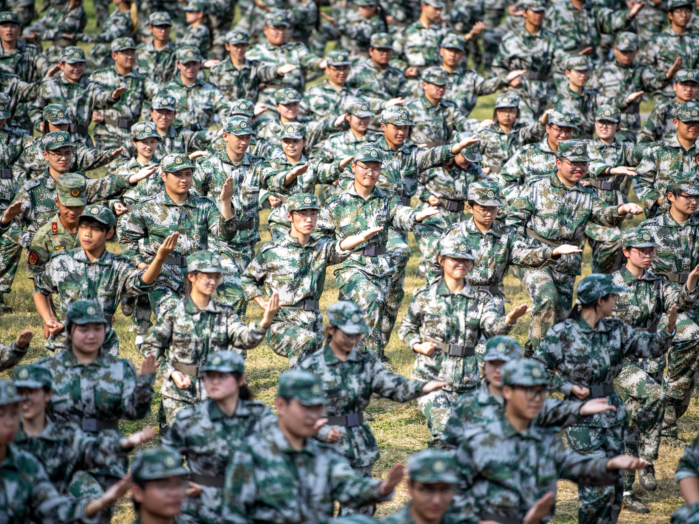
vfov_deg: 6.8
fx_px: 4382
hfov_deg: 9.1
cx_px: 345
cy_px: 261
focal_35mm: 217
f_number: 2.8
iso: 400
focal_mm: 200
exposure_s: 1/5000
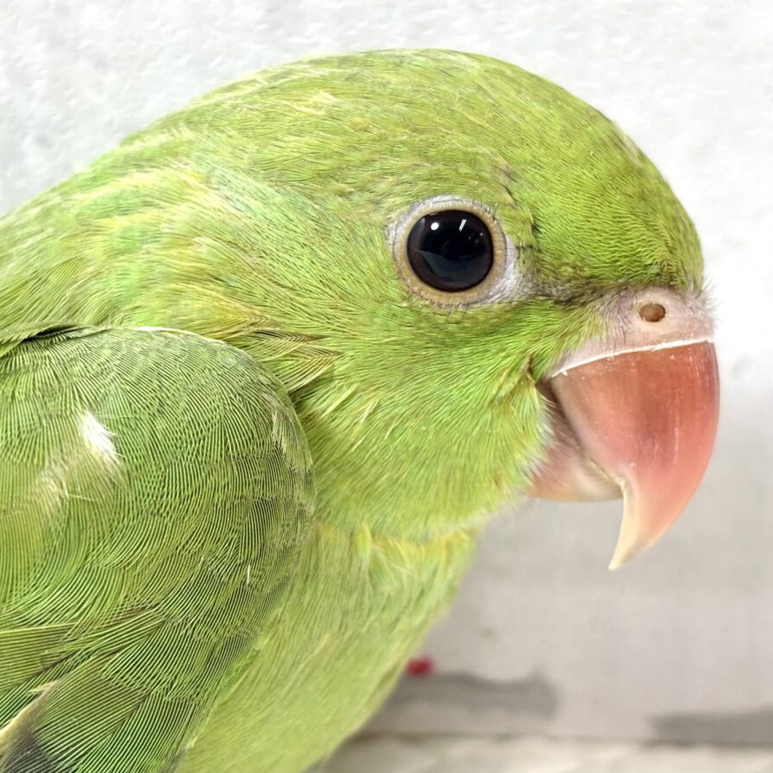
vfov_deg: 27.7
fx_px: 1566
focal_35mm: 62
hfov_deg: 27.7
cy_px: 384
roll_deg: +0.6
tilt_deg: -17.9
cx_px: 367
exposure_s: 1/100
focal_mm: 5.96
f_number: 1.6
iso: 80
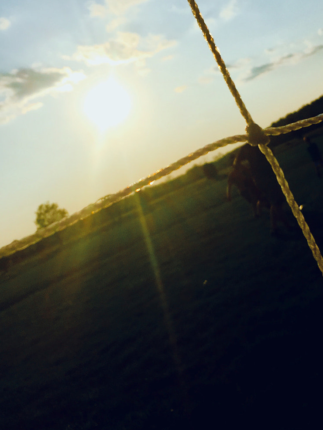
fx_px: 585
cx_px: 225
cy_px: 159
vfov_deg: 40.1
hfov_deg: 30.6
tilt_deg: -0.8
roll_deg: +24.7
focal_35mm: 47
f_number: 2.2
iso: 25
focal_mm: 4.15
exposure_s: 1/5495
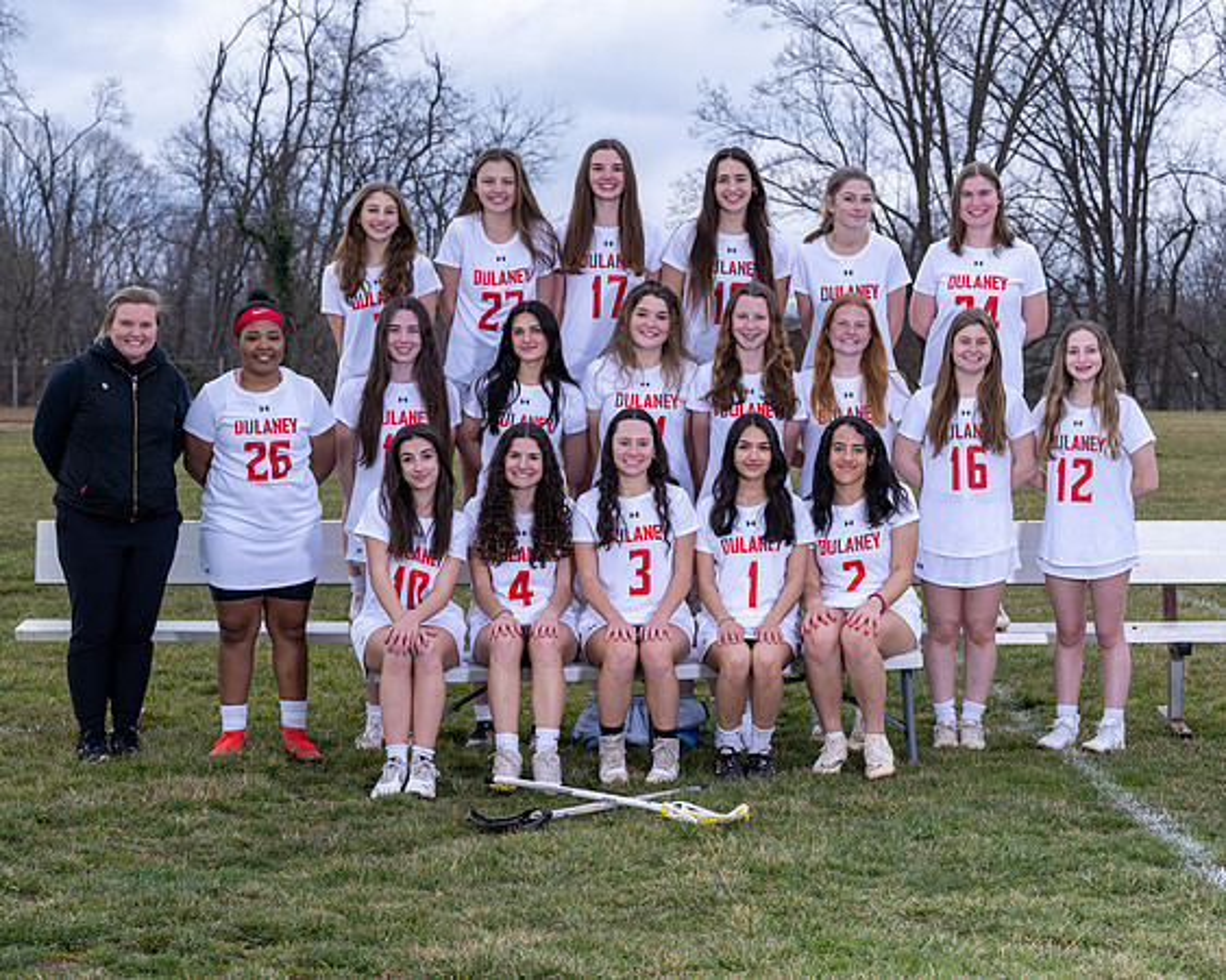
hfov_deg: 20.7
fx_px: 3335
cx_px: 846
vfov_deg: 16.7
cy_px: 534
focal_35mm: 92
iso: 200
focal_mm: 70
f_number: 6.3
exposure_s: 1/160
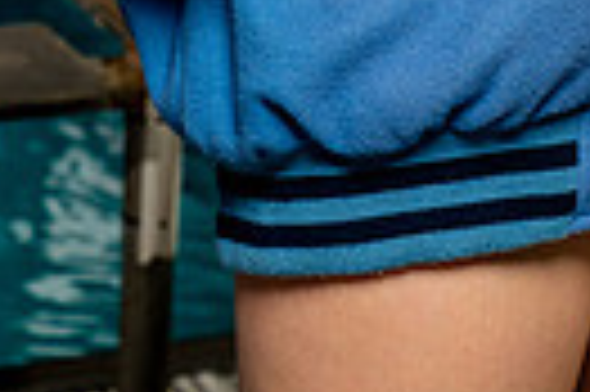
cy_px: -581
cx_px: 518
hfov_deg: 8.5
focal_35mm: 241
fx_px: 3945
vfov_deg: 5.5
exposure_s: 1/250
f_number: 5.6
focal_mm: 70
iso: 640
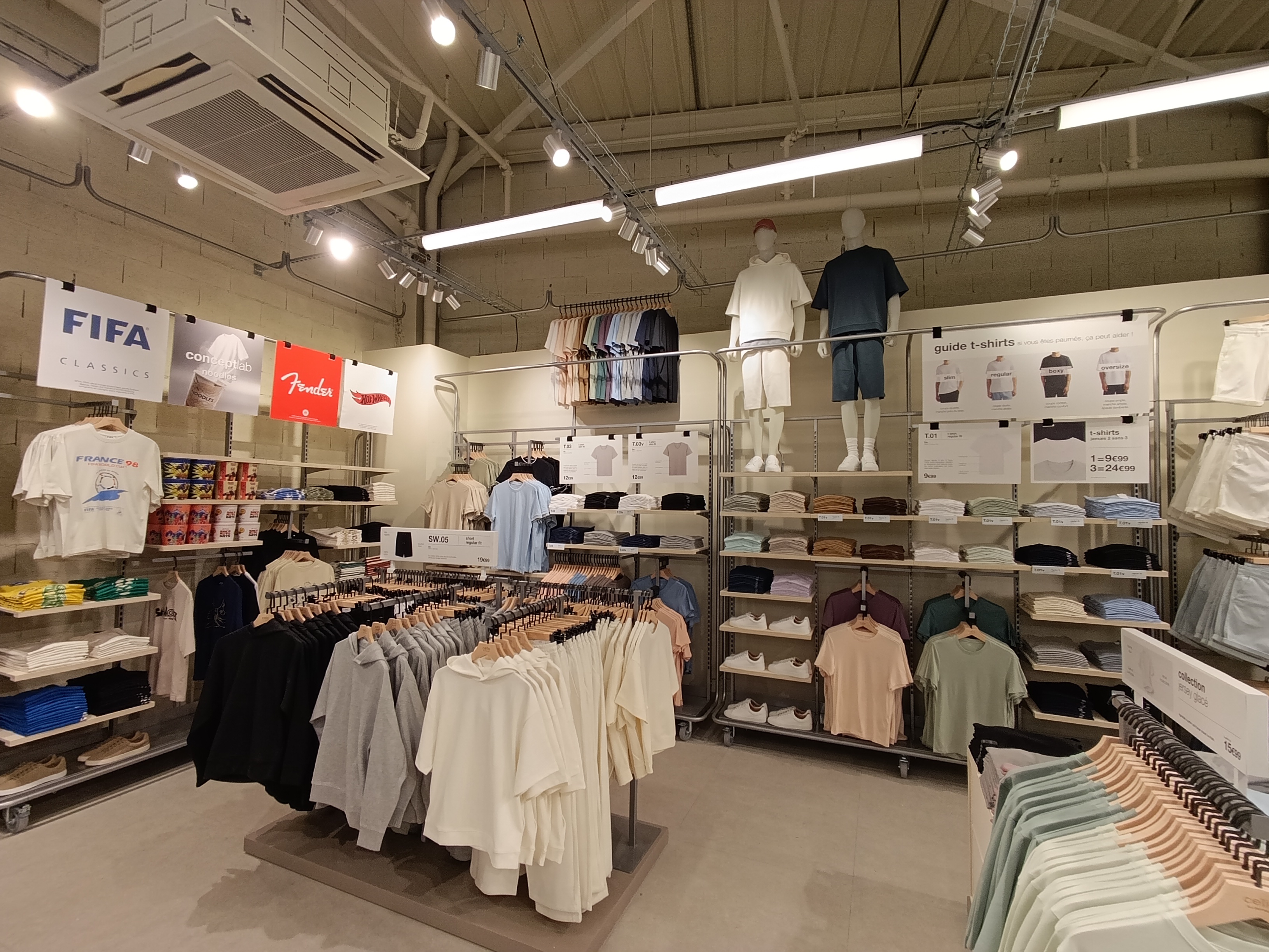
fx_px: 587
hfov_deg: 94.5
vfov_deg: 78.1
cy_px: 476
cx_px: 634
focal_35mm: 16
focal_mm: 1.65
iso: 64
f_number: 2.2
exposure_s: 1/100
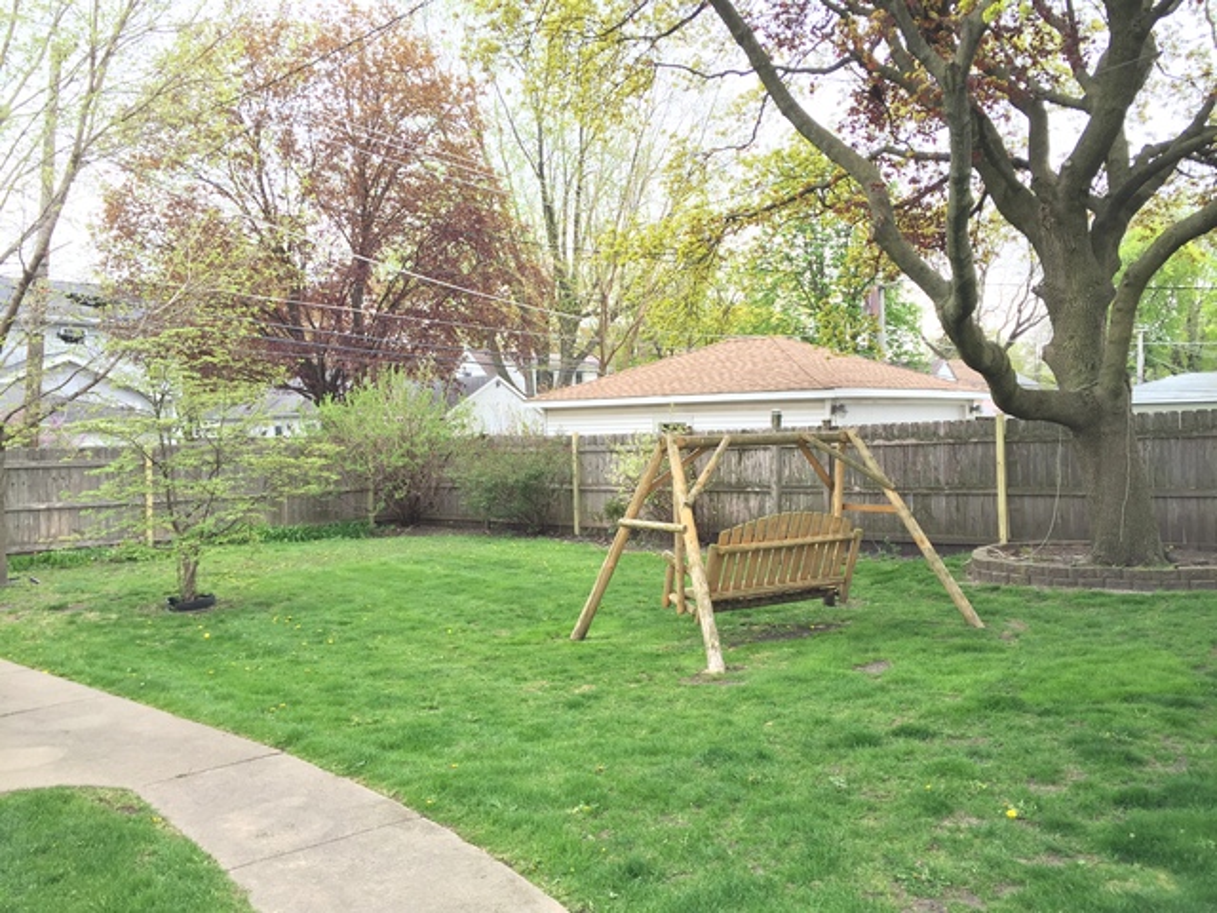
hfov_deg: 61.7
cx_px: 608
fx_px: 1020
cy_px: 456
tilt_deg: -1.1
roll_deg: +1.0
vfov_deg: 48.2
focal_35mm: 29
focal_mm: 4.15
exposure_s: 1/120
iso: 32
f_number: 2.2
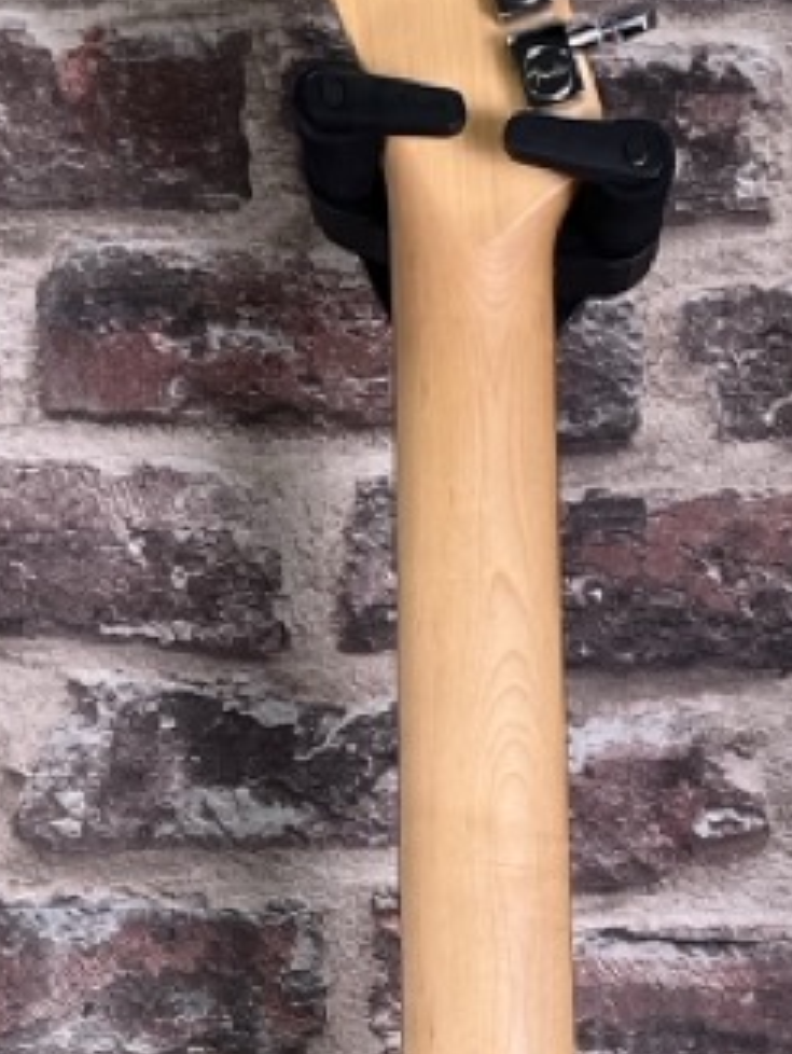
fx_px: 3108
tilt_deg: -3.4
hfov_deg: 14.5
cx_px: 524
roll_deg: +1.0
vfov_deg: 18.1
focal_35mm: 102
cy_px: 1322
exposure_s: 1/121
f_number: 1.6
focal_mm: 5.1
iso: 64
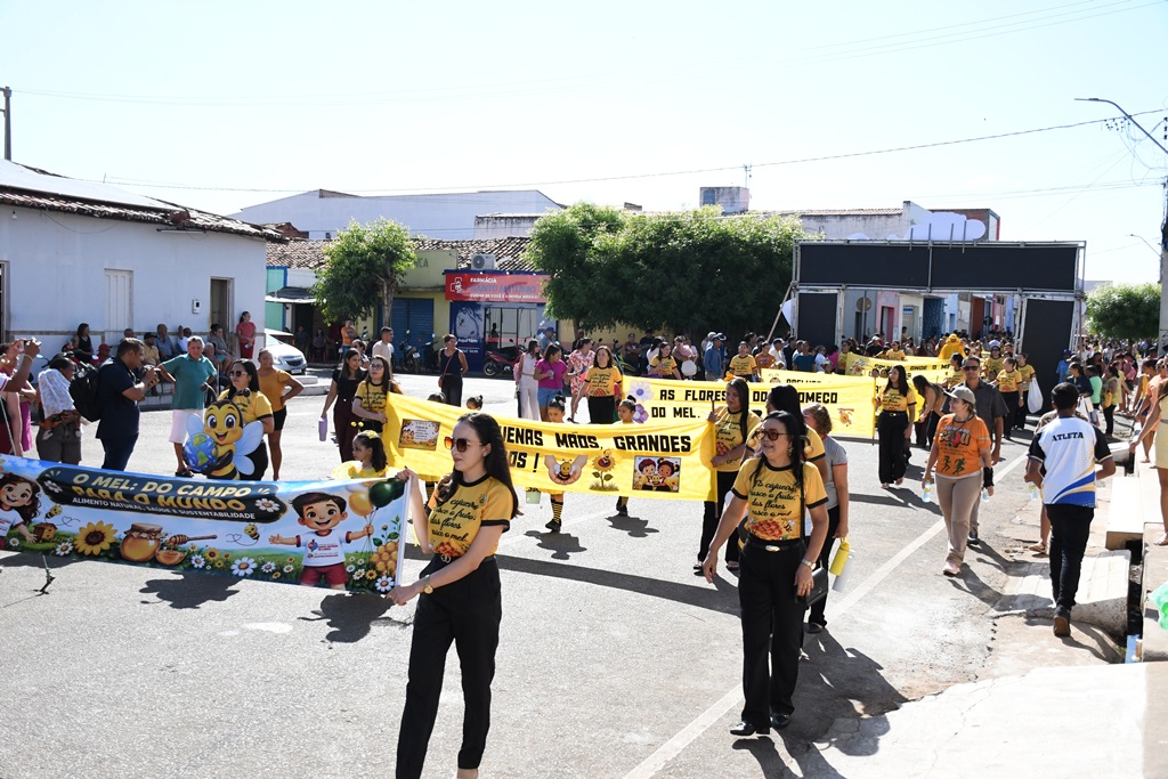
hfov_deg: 53.1
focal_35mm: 36
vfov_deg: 36.9
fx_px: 1168
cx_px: 584
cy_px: 390
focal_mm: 24
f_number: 5
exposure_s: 1/4000
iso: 1000
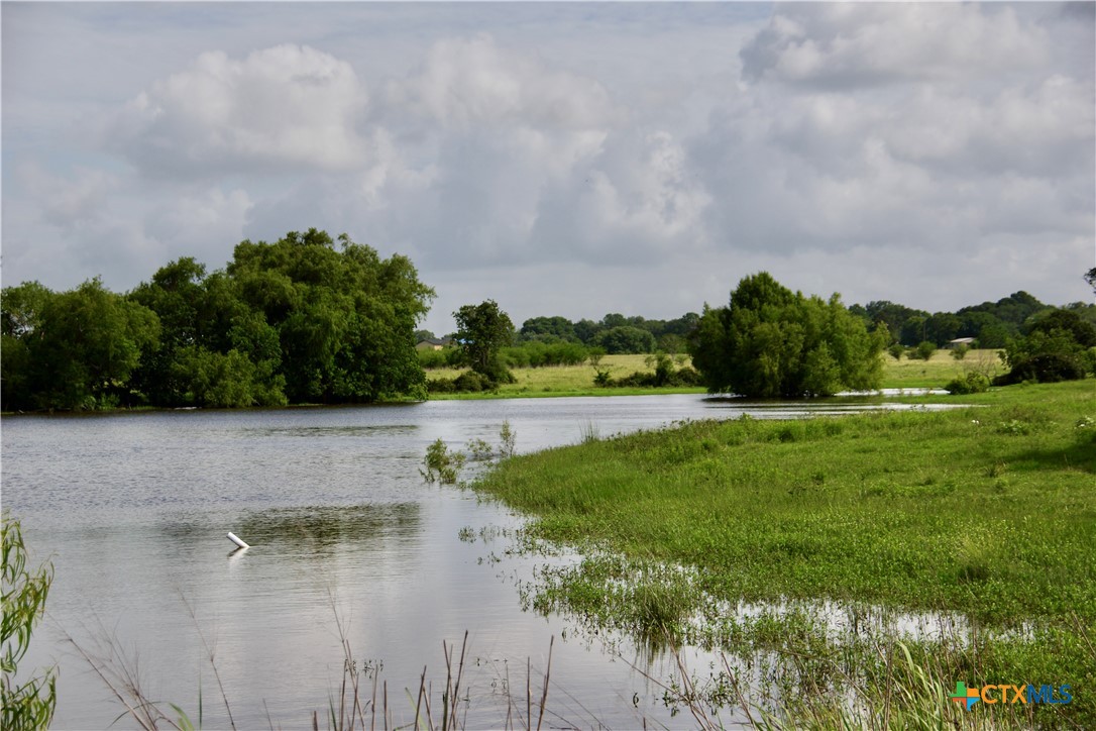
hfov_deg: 22.6
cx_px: 548
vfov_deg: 15.2
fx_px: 2740
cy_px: 366
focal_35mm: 90
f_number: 6.3
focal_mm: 60
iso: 100
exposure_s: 1/1000
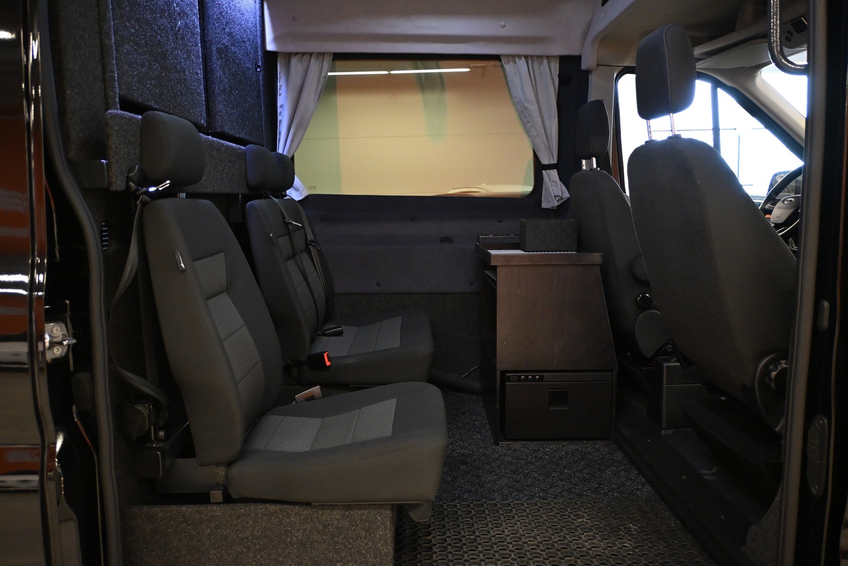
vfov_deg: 44.6
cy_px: 283
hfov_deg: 63.2
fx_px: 689
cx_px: 424
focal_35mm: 29
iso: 3200
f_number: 3.8
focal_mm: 19.5
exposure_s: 1/125
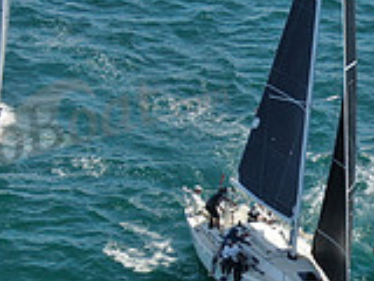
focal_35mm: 174
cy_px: 233
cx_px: 367
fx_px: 1880
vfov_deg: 8.5
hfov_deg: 11.3
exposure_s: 1/500
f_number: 3.8
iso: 100
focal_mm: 8.6
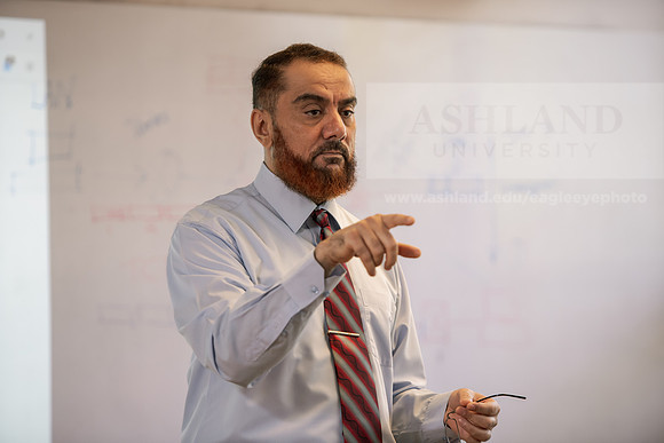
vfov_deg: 8.6
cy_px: 222
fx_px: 2952
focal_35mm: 160
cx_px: 332
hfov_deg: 12.8
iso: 400
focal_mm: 160
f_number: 2.8
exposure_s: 1/160
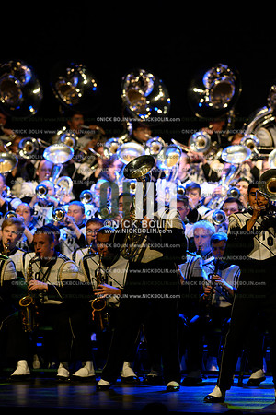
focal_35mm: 300
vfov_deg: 6.9
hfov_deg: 4.6
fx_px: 3450
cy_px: 208
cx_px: 138
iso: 5000
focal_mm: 300
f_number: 4
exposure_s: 1/500
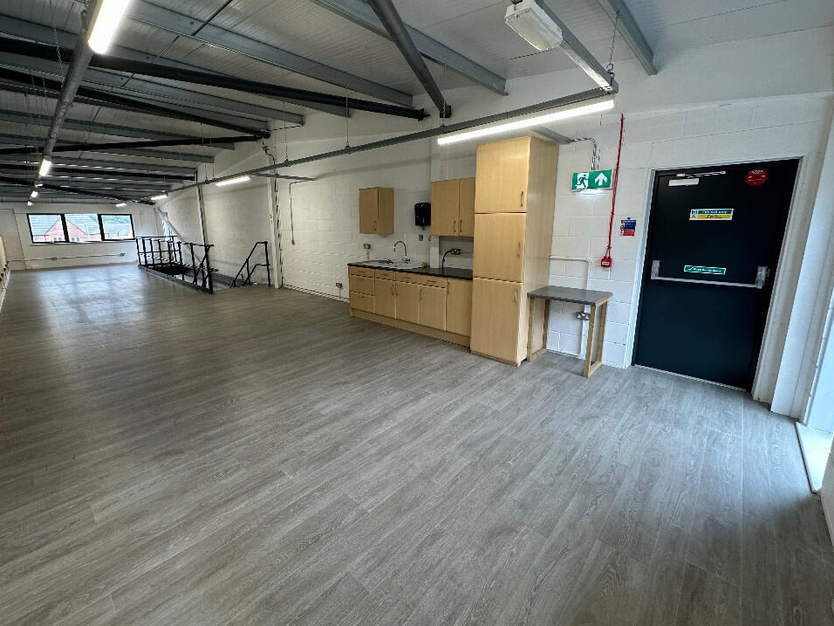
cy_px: 292
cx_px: 392
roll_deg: +1.2
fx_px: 361
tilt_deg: -10.5
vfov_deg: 81.6
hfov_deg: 98.1
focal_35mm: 15
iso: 80
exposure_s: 1/100
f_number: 2.2
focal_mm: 2.22
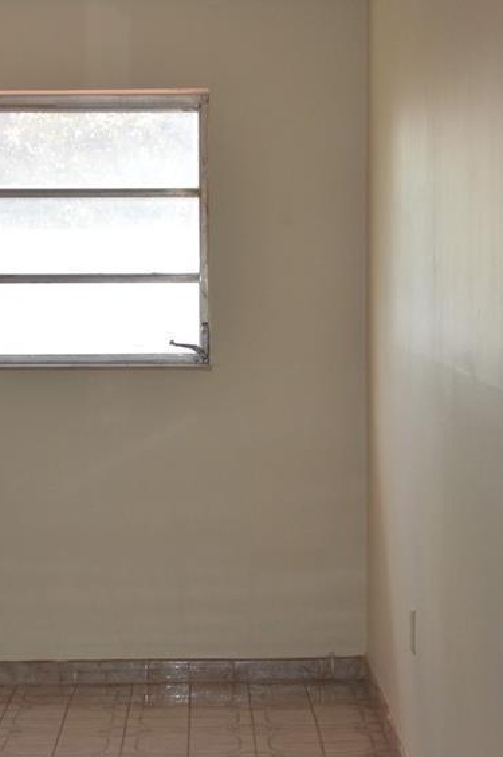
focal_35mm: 102
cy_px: 331
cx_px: 260
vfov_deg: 20.0
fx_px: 2144
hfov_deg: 13.4
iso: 400
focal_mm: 32
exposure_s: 1/80
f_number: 4.8
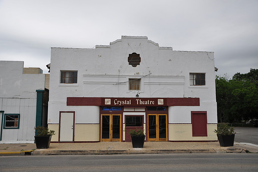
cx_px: 129
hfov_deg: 53.2
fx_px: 258
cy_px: 86
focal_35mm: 36
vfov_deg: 36.8
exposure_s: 1/200
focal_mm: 24
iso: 200
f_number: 5.6
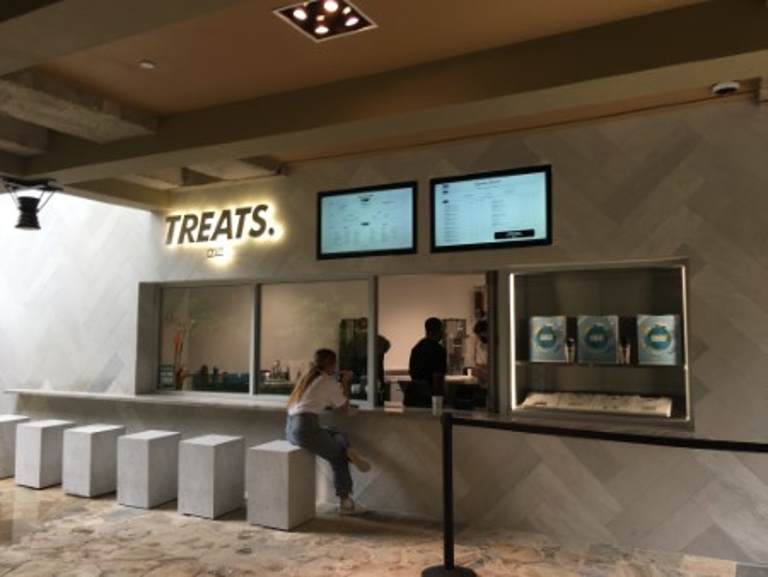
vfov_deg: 48.3
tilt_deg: +4.4
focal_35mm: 29
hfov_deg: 61.6
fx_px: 644
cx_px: 384
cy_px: 288
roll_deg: -0.6
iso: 32
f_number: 2.2
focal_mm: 4.15
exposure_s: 1/60
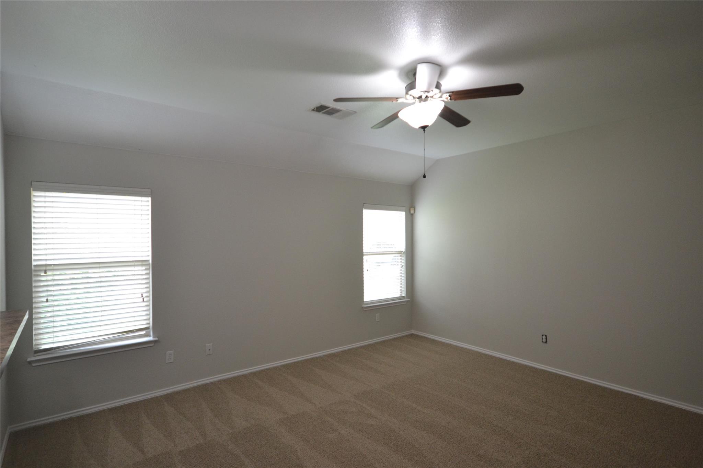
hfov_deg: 90.0
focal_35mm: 18
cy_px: 234
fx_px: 351
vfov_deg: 67.4
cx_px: 352
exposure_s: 1/60
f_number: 4.5
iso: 1000
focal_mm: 12
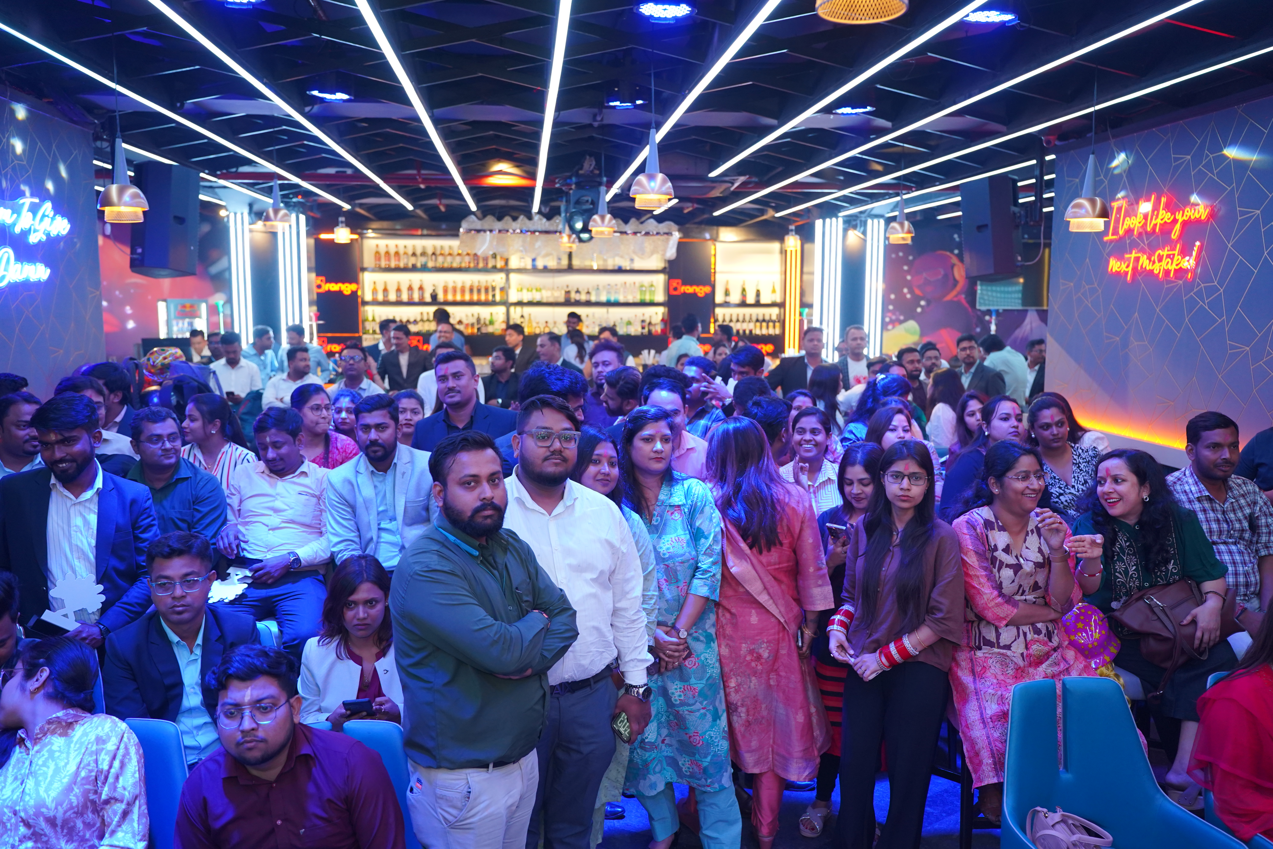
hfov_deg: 65.5
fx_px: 990
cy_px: 424
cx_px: 636
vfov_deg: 46.4
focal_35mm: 28
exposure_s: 1/125
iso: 2000
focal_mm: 28
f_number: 2.8
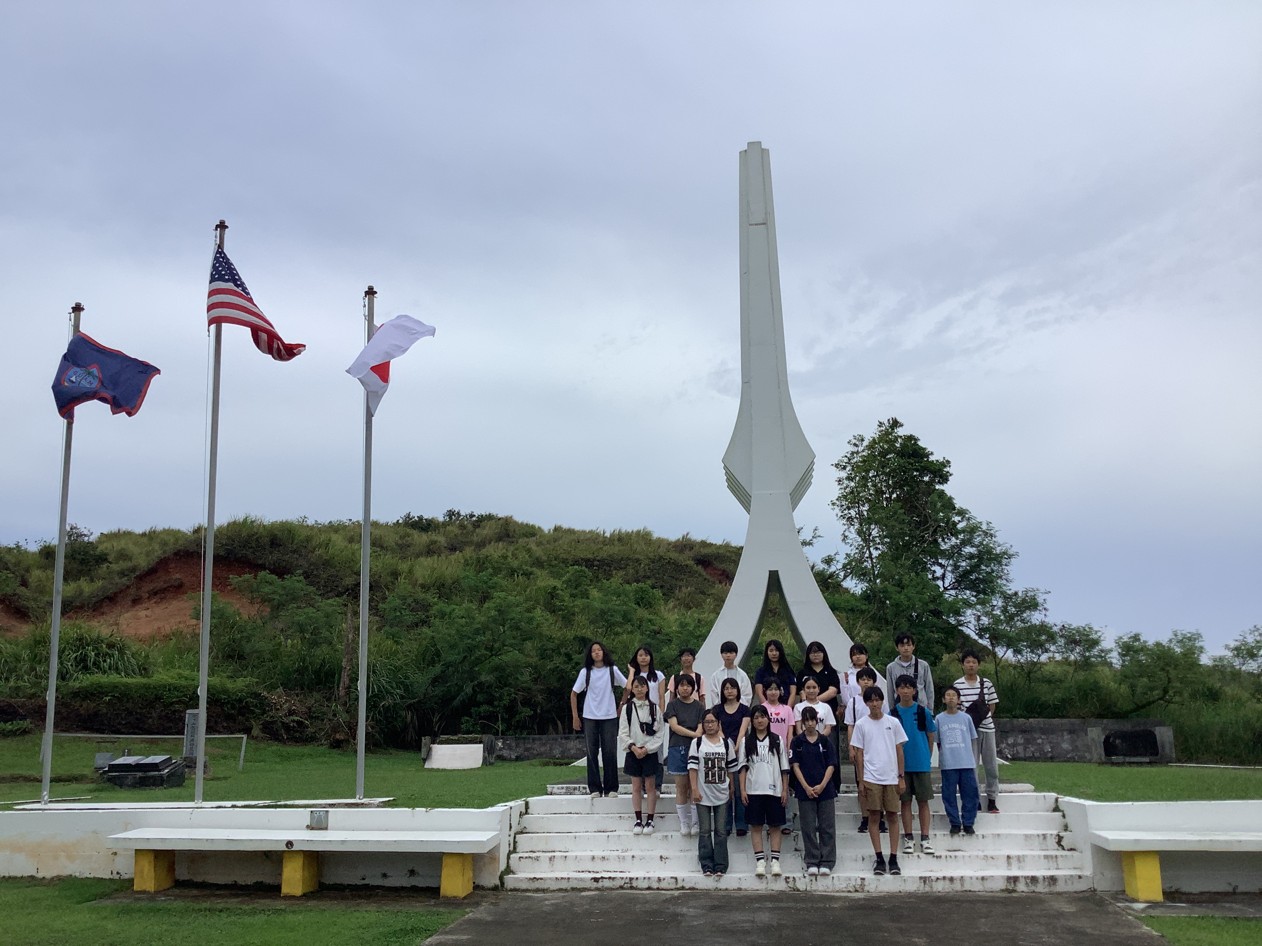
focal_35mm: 31
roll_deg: +0.4
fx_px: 1130
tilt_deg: +13.0
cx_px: 631
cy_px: 473
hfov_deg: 58.4
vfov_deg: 45.4
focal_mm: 3.3
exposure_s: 1/2331
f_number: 2.4
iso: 25
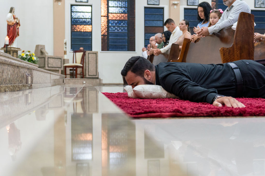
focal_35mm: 42
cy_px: 88
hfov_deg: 46.4
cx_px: 132
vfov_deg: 31.9
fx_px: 309
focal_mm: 28
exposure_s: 1/125
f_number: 2.8
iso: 1600
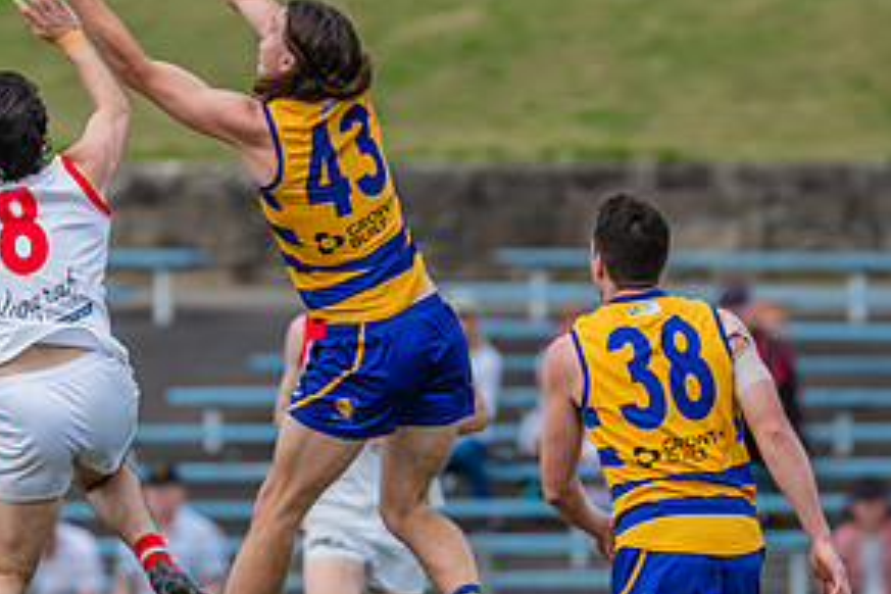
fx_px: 24377
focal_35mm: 985
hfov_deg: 2.1
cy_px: 490
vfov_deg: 1.4
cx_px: 13
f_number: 6.3
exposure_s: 1/1600
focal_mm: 420
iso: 800
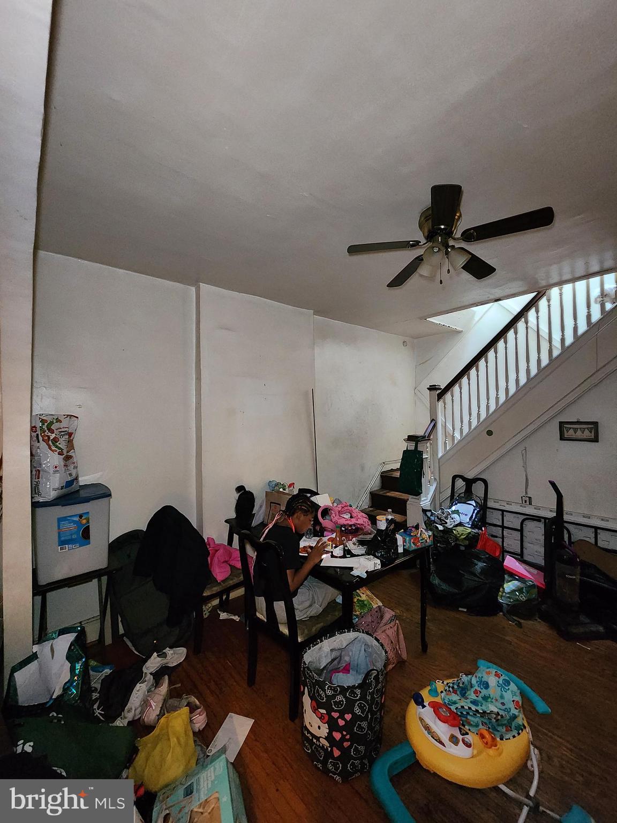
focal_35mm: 13
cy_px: 412
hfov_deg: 89.9
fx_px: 309
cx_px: 308
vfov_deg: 106.2
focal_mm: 2.2
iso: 1000
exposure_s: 1/24
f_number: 2.2
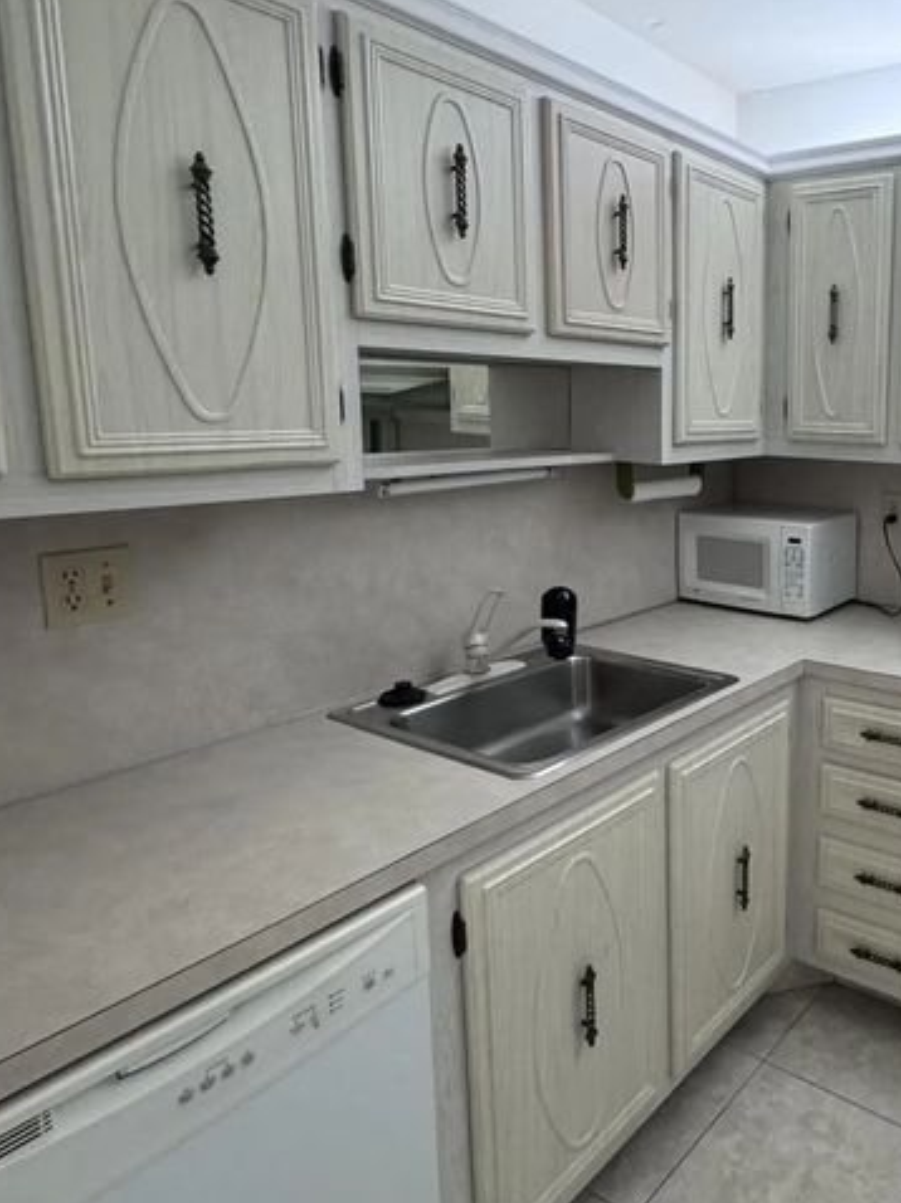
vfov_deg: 69.2
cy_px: 532
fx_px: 868
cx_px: 773
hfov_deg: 50.1
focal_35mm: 25
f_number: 2.2
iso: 250
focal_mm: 2.22
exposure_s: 1/120
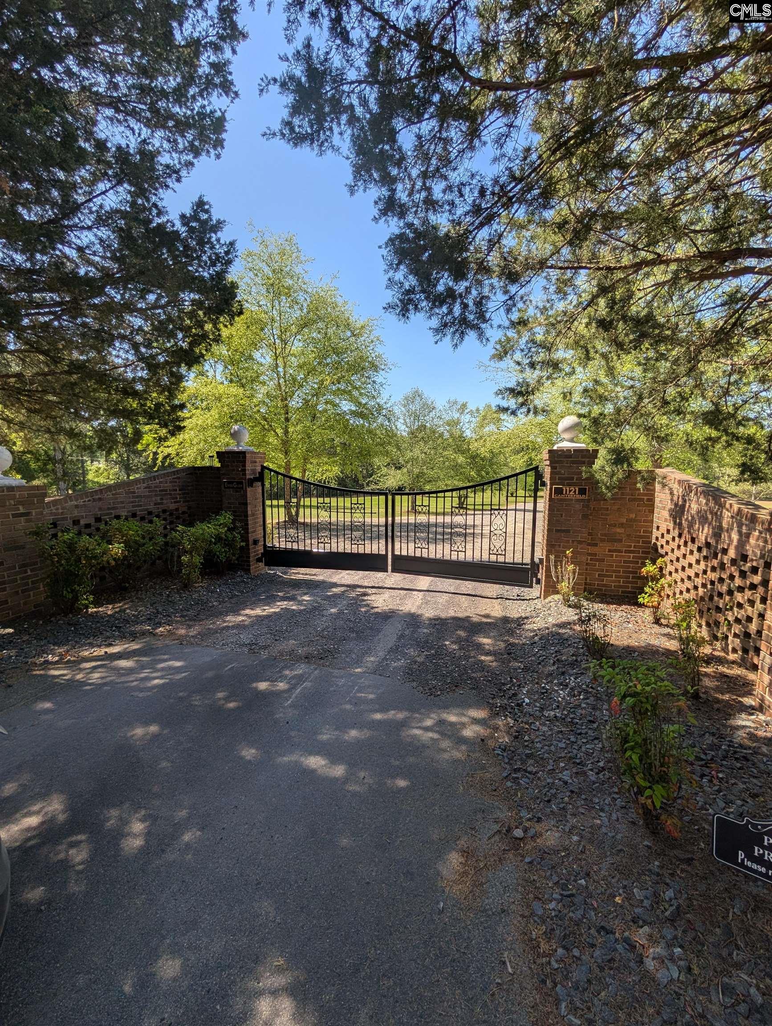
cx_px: 386
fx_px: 356
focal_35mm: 12
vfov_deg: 110.5
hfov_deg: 94.6
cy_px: 513
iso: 56
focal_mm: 2.02
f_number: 1.7
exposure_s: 1/1721
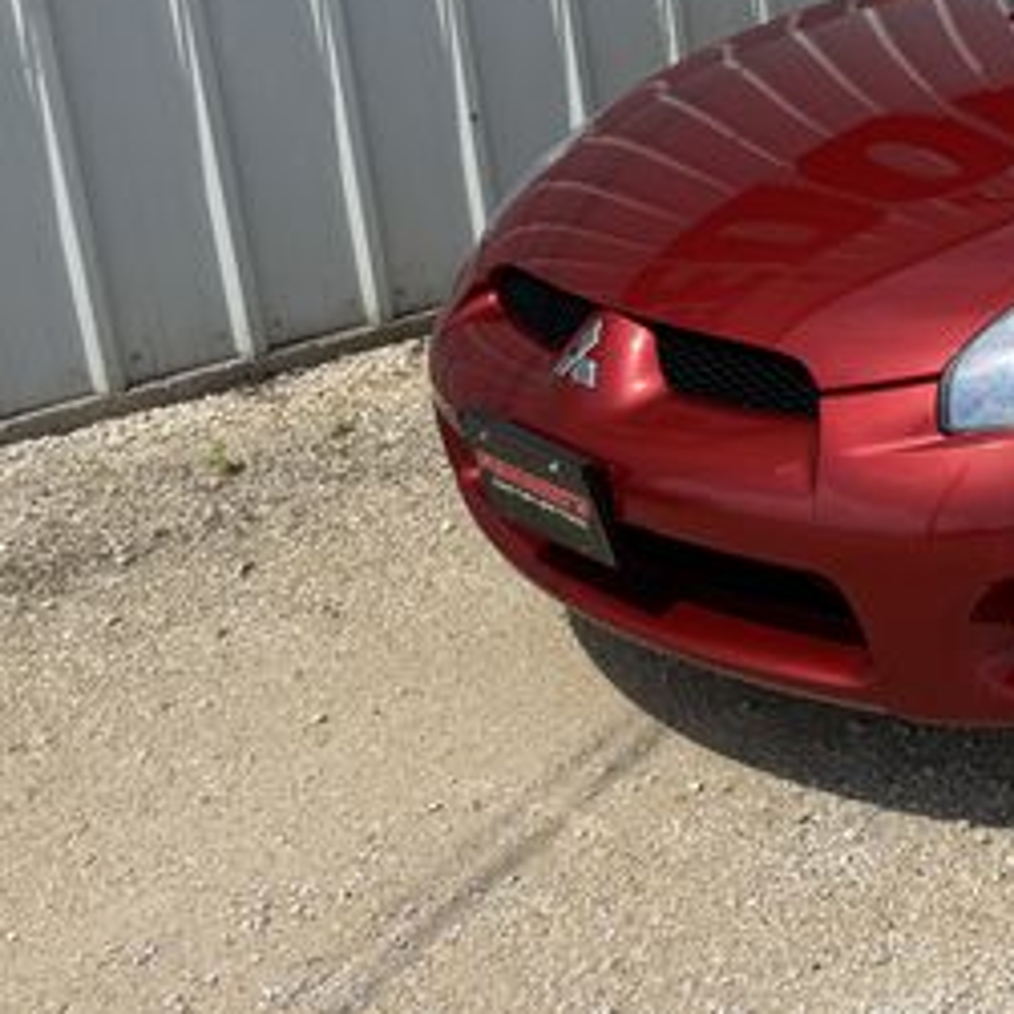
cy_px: 230
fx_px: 1790
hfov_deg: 27.3
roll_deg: +3.6
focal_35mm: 54
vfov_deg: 31.0
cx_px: 1260
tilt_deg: -9.9
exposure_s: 1/5714
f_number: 1.78
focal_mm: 6.76
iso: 80
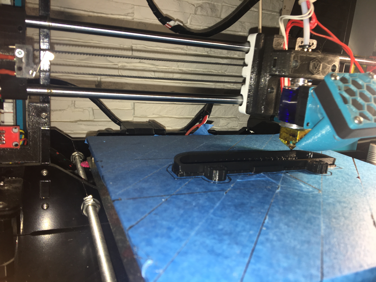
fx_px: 315
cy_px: 141
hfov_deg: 61.7
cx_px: 188
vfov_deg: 48.2
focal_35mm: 29
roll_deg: -5.0
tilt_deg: -14.5
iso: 25
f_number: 2.2
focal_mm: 4.15
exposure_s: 1/38
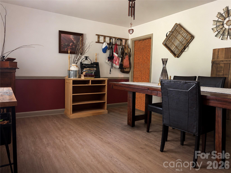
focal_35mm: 26
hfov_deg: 67.3
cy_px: 86
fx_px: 174
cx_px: 116
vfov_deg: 53.1
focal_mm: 5.96
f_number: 1.6
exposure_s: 1/60
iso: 320
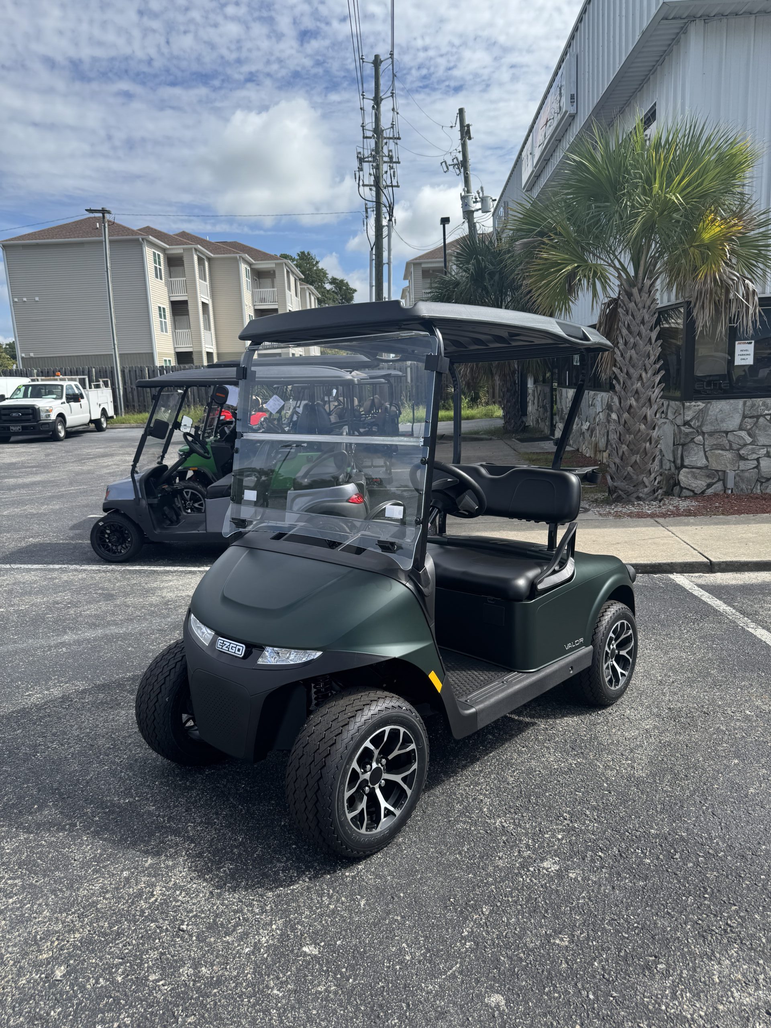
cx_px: 386
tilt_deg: -11.8
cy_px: 514
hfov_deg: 56.8
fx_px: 713
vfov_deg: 71.6
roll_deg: +2.6
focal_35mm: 24
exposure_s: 1/2415
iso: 80
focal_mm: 6.76
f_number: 1.78
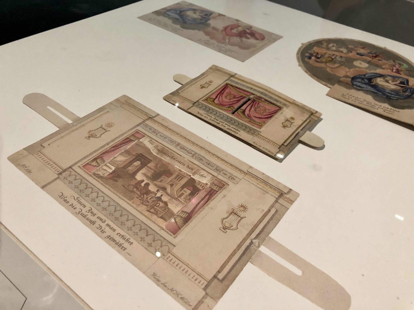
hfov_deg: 63.4
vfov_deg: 49.7
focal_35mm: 28
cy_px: 155
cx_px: 207
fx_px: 335
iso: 100
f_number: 1.8
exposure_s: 1/14
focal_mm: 3.99
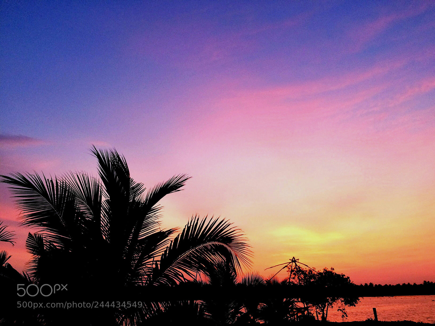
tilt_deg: +18.8
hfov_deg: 61.7
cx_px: 218
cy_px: 163
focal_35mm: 29
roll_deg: +1.0
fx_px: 364
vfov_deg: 48.2
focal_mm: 4.15
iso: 50
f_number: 2.2
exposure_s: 1/30
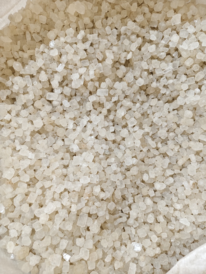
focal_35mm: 23
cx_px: 103
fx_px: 183
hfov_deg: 58.9
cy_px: 137
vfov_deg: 73.9
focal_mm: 5.56
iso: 1133
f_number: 1.88
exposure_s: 1/50
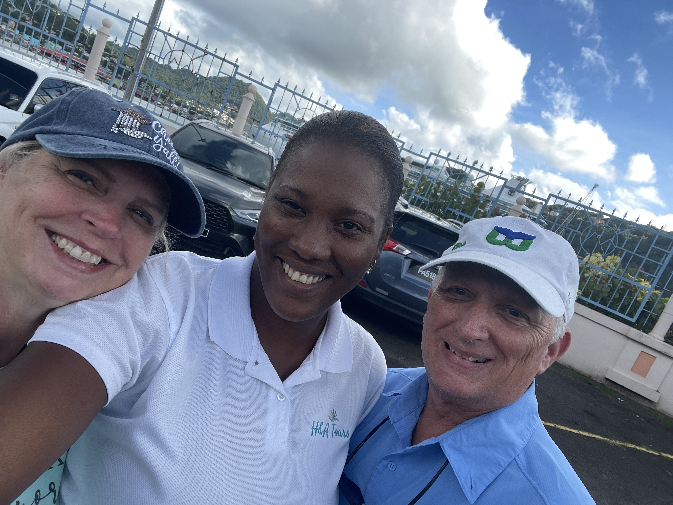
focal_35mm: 23
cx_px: 336
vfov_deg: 58.9
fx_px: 447
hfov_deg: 73.9
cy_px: 252
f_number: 2.2
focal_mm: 2.71
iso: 25
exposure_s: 1/230
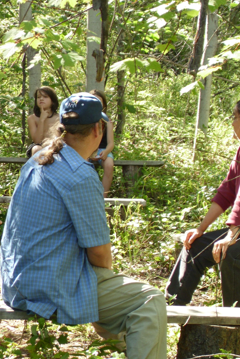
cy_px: 175
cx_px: 65
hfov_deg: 11.6
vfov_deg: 17.3
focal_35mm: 118
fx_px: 1180
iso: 100
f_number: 4.2
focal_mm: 12.6
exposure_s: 1/60
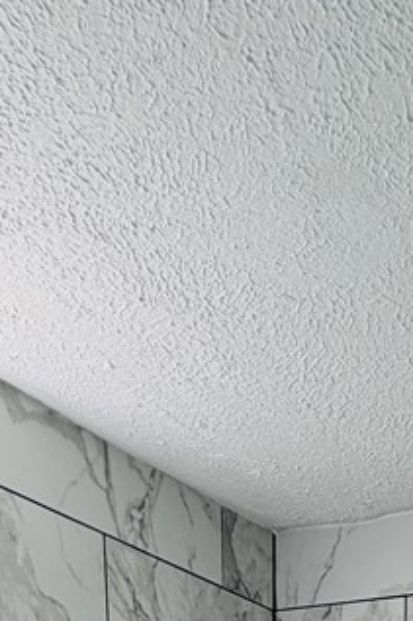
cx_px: 427
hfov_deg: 26.8
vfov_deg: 26.7
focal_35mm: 47
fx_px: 810
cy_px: 974
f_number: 2.2
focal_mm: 2.22
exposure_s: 1/120
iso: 80
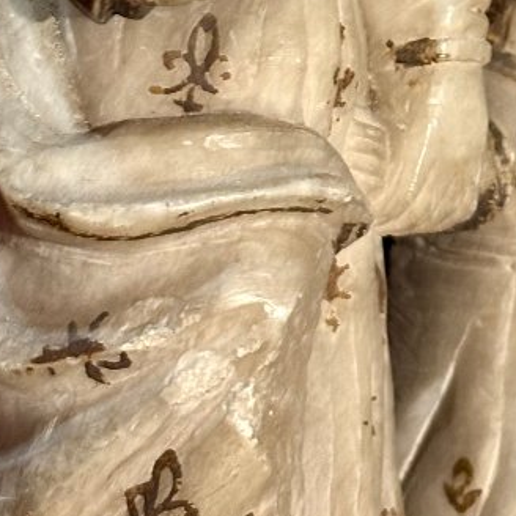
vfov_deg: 10.1
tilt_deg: -8.6
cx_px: 508
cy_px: -216
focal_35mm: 168
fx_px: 2833
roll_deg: -1.1
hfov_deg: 10.3
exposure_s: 1/33
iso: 125
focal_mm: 5.96
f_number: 1.6
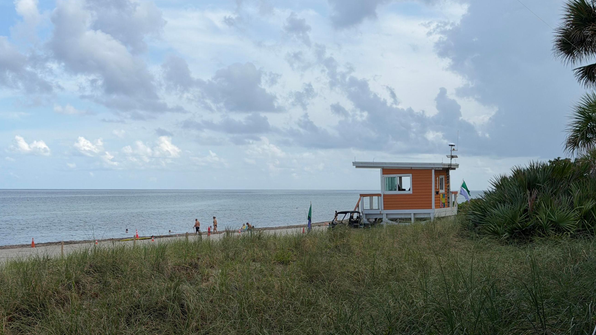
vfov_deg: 20.7
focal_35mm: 58
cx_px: 307
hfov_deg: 36.0
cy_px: 177
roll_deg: +0.6
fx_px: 917
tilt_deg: +0.5
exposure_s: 1/5208
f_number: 1.78
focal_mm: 6.76
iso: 64
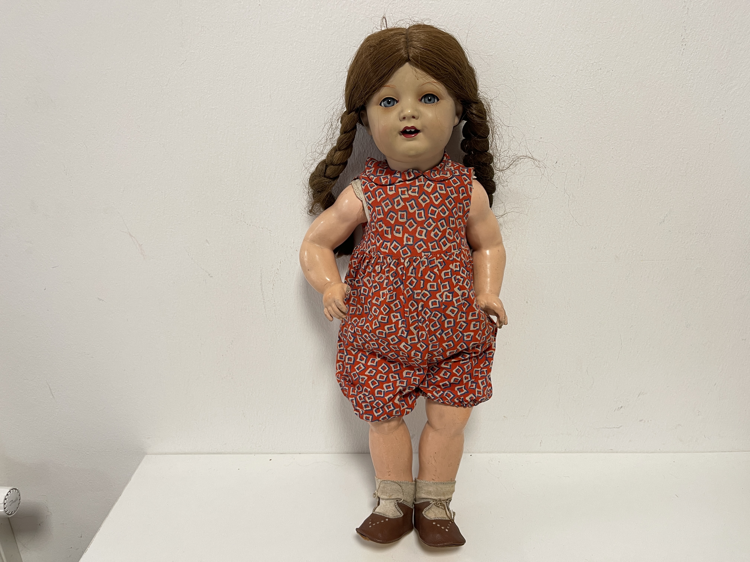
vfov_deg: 54.9
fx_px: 542
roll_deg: +0.7
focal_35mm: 25
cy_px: 281
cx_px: 375
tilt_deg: -21.6
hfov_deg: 69.4
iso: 80
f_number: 1.6
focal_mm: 5.1
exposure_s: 1/50
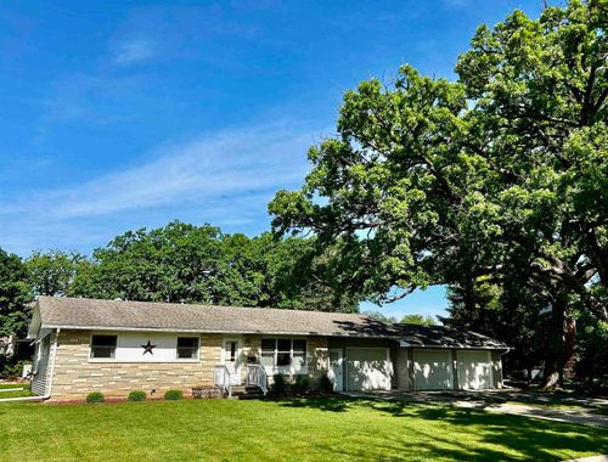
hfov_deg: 67.0
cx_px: 304
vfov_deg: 53.5
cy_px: 231
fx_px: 459
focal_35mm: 26
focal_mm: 5.7
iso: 50
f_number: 1.5
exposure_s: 1/3257
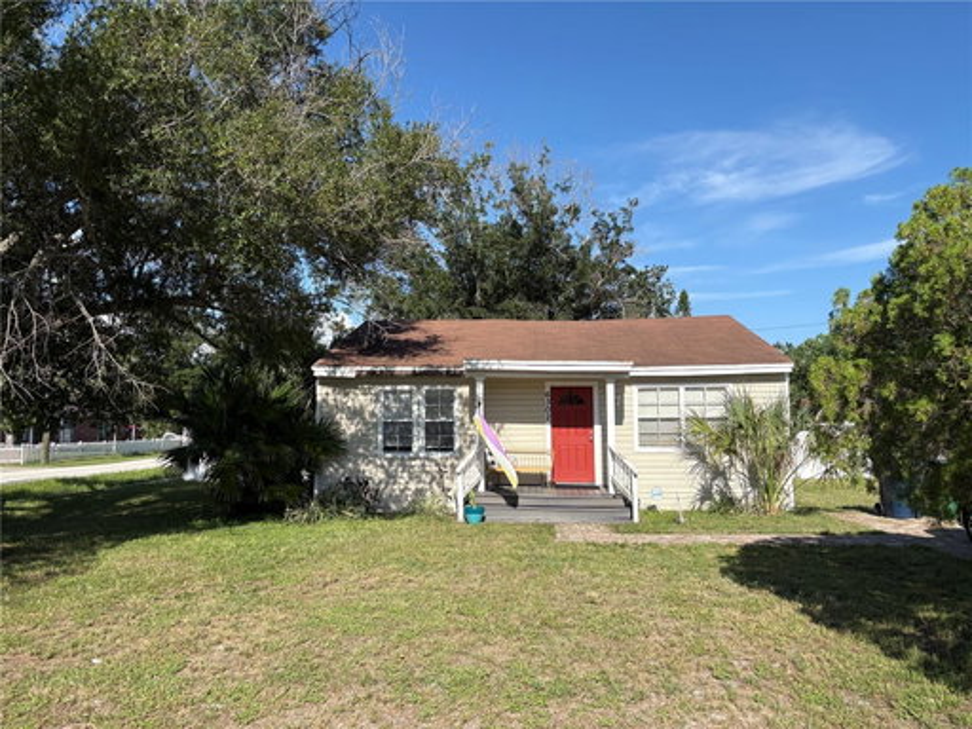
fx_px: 730
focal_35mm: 26
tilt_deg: +5.3
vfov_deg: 53.1
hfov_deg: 67.3
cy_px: 364
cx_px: 486
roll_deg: +0.5
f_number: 1.6
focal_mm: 5.96
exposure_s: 1/2985
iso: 50
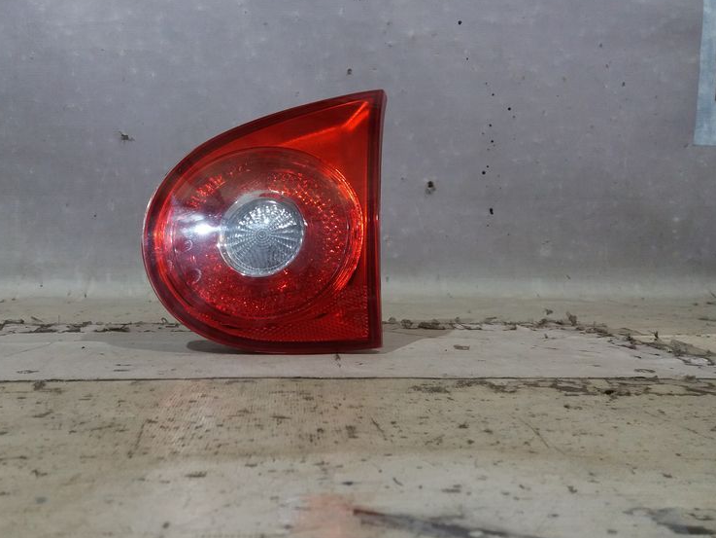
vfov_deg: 37.7
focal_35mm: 38
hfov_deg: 48.5
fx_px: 786
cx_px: 272
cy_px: 258
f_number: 1.9
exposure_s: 1/33
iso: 125
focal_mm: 3.7
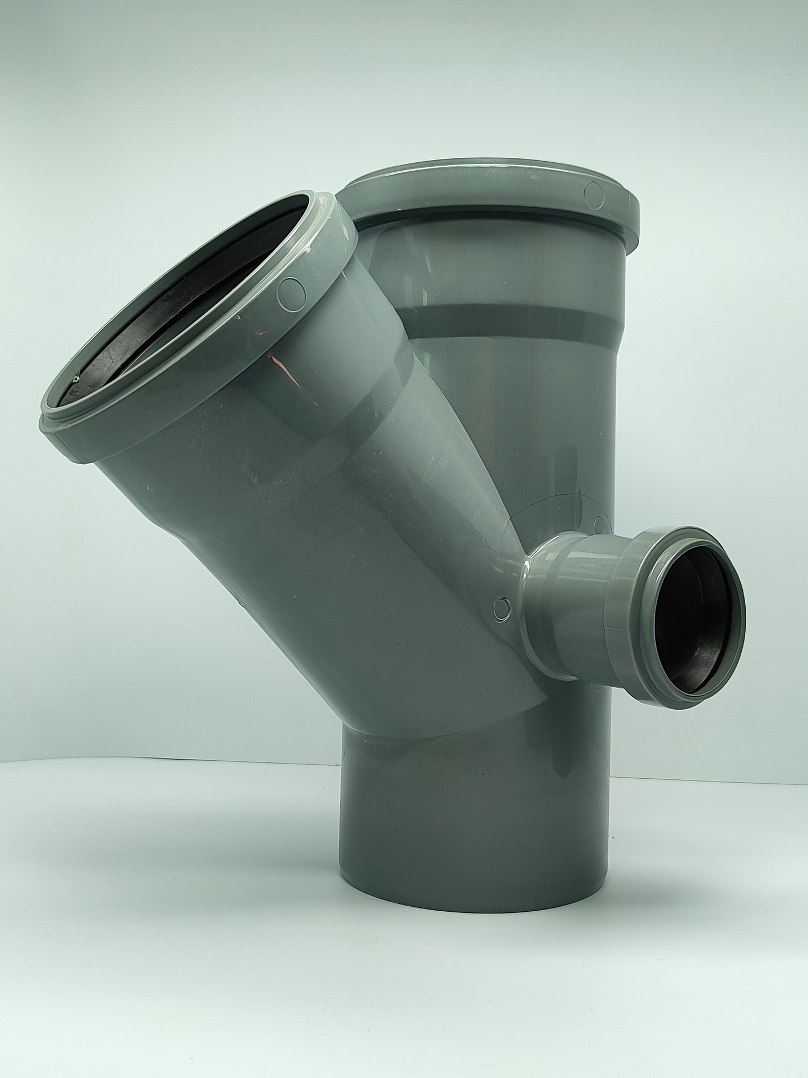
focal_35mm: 24
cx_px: 404
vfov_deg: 71.6
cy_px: 539
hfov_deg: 56.8
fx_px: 747
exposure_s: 1/160
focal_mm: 5.89
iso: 160
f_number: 1.89
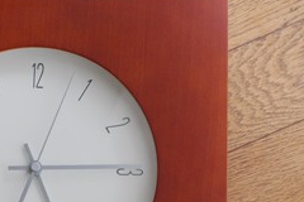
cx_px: 35
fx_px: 1300
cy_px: 93
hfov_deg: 13.2
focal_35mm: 154
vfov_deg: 8.9
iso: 400
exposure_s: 1/100
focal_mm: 55
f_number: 5.6
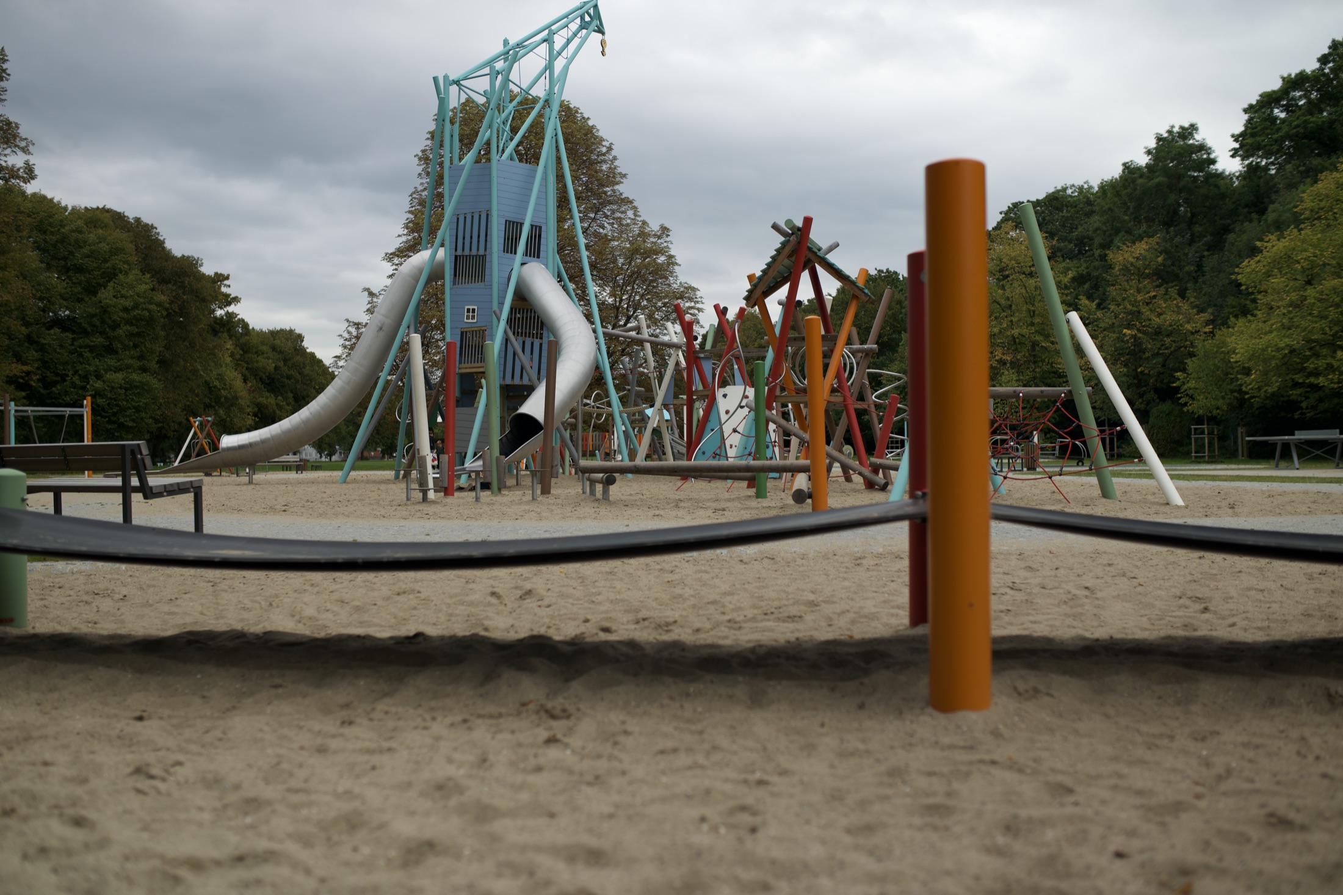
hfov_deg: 54.4
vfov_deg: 37.8
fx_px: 1305
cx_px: 672
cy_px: 448
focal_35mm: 35
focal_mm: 35
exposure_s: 1/250
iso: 100
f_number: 2.2
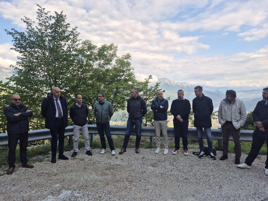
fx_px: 178
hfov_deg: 73.9
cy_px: 100
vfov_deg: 58.9
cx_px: 134
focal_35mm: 23
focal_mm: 5.4
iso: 25
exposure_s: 1/636
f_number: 1.8
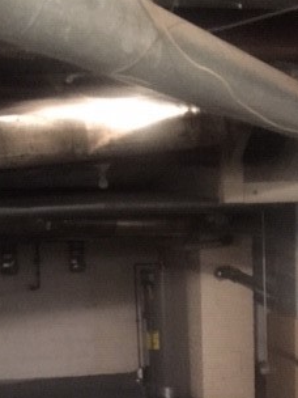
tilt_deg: -7.5
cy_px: 364
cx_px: 116
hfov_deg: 24.0
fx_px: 700
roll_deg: +2.2
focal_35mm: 61
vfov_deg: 30.2
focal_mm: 4.15
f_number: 2.2
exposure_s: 1/4
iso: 500
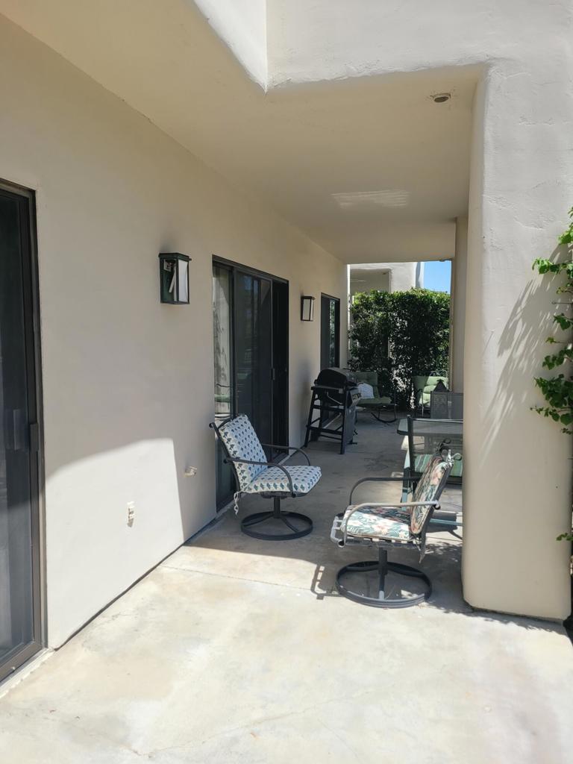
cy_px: 382
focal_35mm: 26
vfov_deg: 67.3
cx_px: 286
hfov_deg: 53.1
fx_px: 574
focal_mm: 5.4
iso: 40
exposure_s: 1/2240
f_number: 1.8
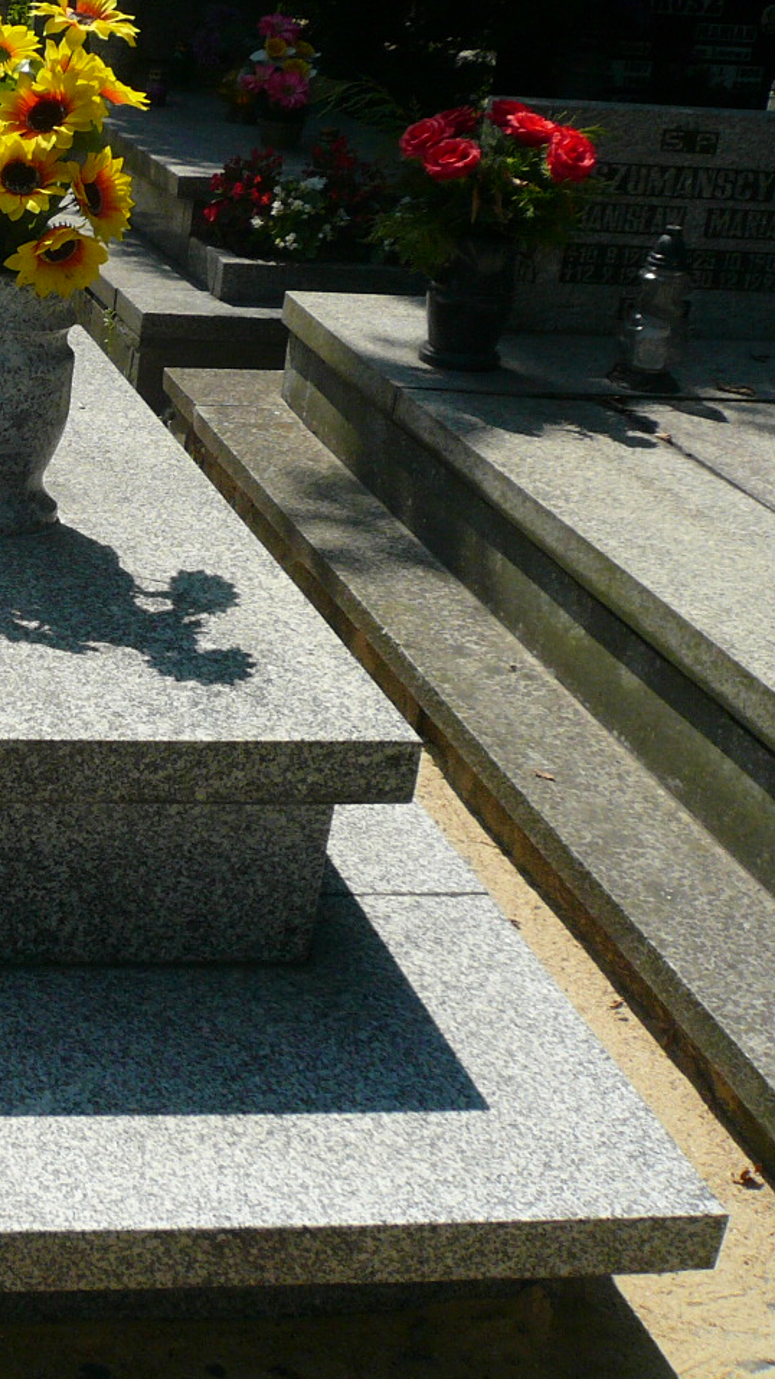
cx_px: -202
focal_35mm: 51
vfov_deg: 40.3
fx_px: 1864
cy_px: 516
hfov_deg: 21.5
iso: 100
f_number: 8
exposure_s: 1/250
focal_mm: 4.6
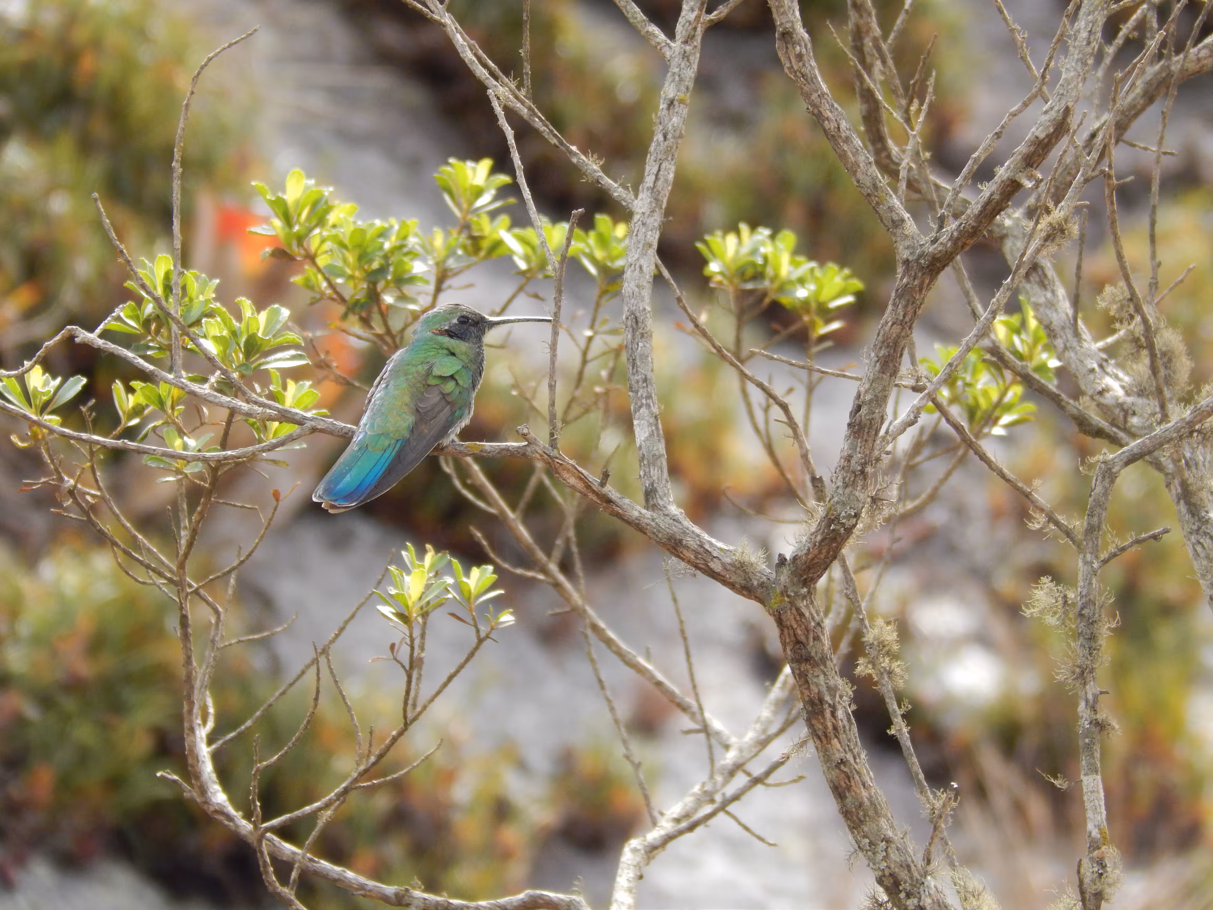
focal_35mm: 388
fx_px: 13596
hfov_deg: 5.1
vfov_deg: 3.8
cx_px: 606
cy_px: 455
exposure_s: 1/250
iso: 250
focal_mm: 69
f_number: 5.7
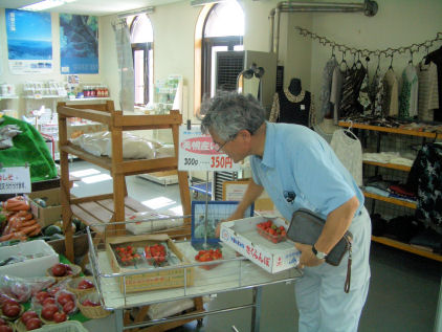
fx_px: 447
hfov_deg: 52.6
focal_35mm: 35
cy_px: 166
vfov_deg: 40.7
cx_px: 221
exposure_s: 1/60
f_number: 2.6
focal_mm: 5.8
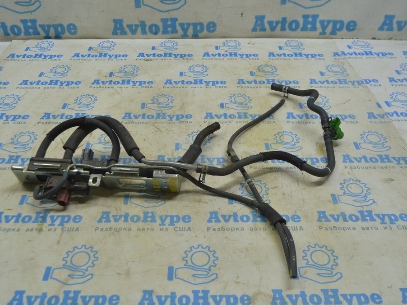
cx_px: 187
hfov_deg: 51.3
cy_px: 153
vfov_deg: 39.6
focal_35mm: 36
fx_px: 423
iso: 400
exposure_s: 1/40
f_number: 5.6
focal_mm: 22
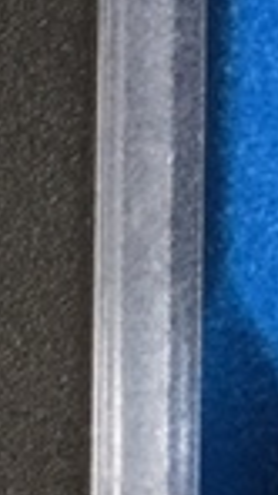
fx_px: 1918
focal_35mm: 146
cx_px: -435
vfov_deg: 14.4
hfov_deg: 7.6
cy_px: 532
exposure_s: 1/30
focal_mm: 3.3
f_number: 2.4
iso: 100
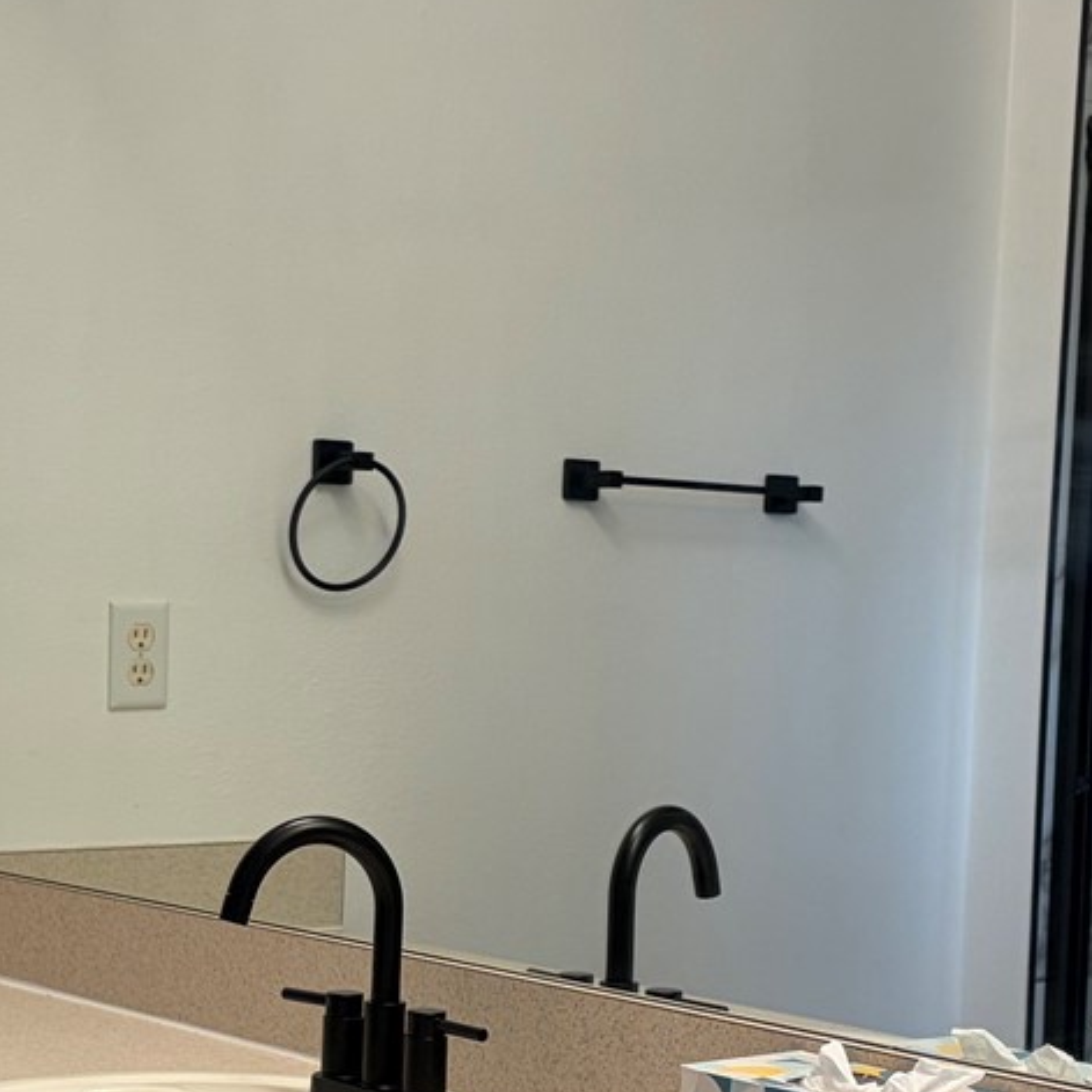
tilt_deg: -3.5
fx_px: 2784
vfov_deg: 22.1
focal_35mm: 78
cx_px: 436
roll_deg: -2.4
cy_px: 691
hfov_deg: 22.2
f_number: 1.6
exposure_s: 1/120
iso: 80
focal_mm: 5.96
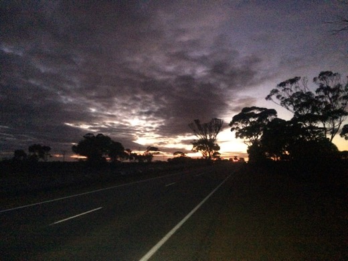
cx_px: 174
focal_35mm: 29
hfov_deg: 61.7
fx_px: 292
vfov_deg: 48.2
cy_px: 130
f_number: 2.2
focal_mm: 4.15
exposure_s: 1/16
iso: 1600
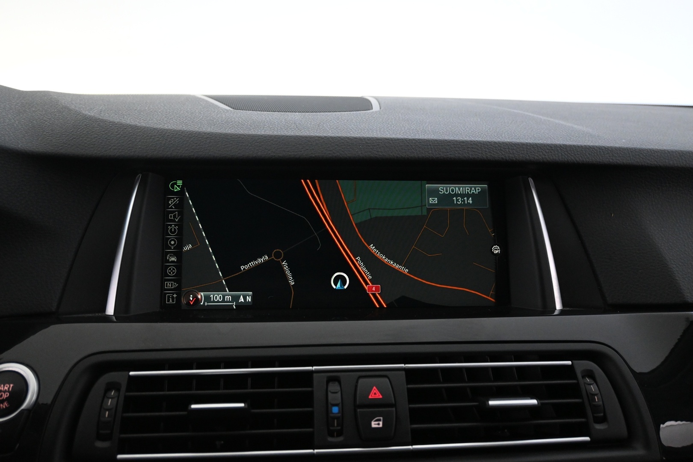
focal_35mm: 30
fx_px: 577
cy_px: 231
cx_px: 346
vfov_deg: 43.6
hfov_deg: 61.9
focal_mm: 20
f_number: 3.8
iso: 3200
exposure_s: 1/30
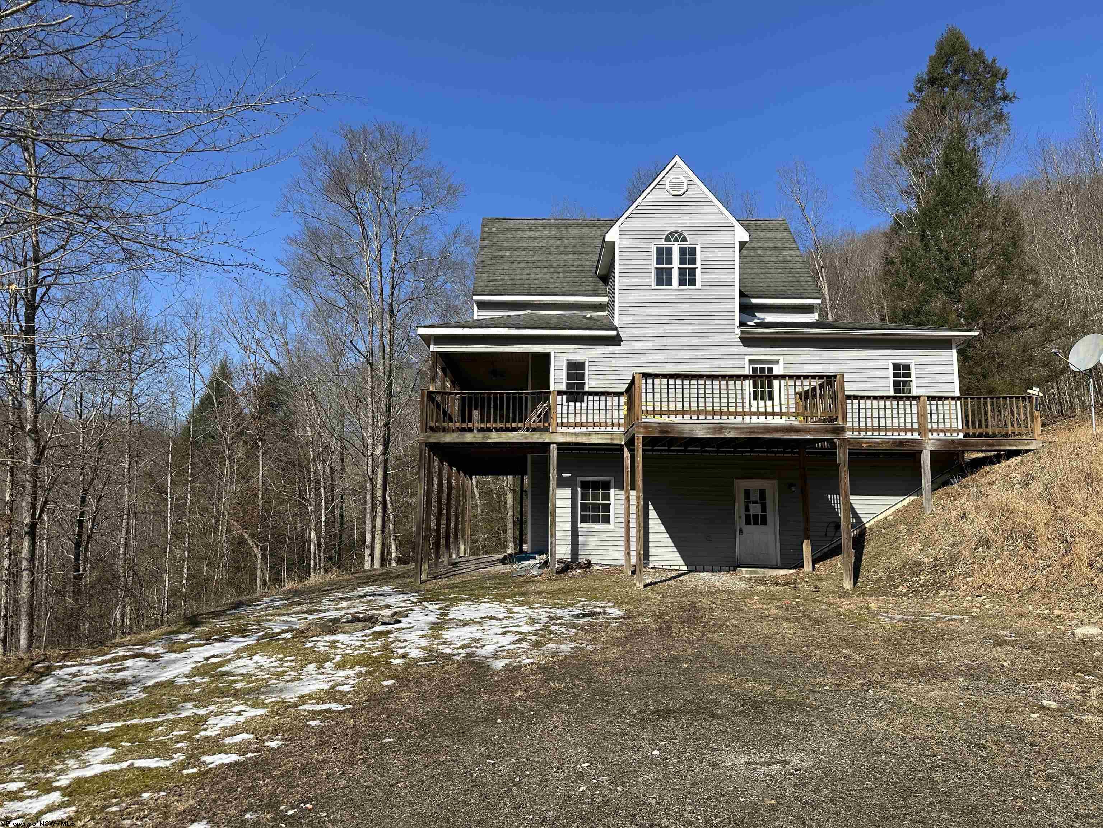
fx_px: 765
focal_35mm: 24
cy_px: 414
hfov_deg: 71.6
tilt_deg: +6.4
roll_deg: -0.9
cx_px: 552
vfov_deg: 56.8
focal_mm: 6.86
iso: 80
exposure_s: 1/4016
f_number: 1.78
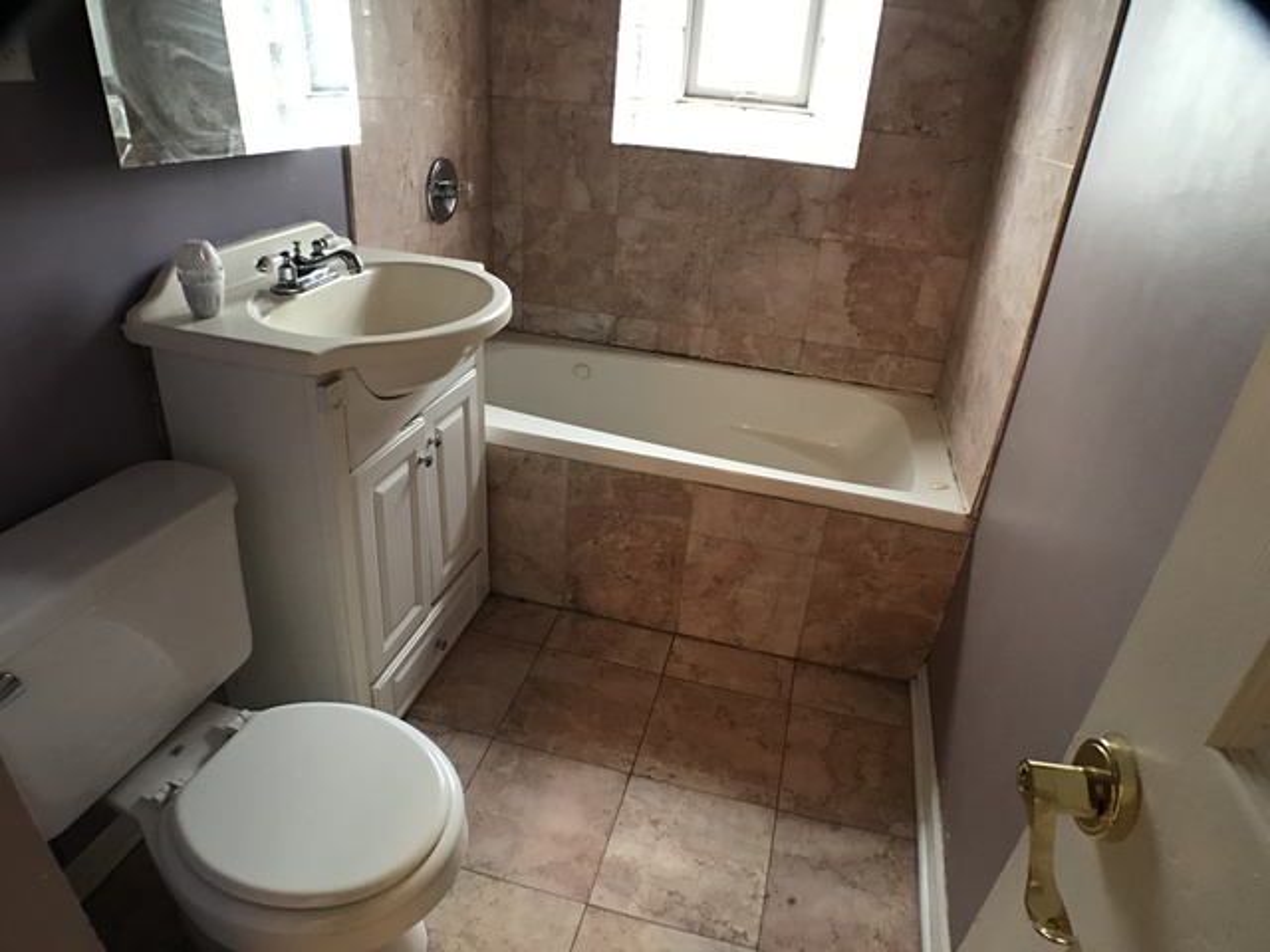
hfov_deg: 63.4
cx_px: 635
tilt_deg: -27.0
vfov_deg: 49.7
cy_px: 476
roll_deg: -4.9
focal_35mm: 28
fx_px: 1027
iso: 100
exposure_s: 1/15
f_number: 1.8
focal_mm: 3.99
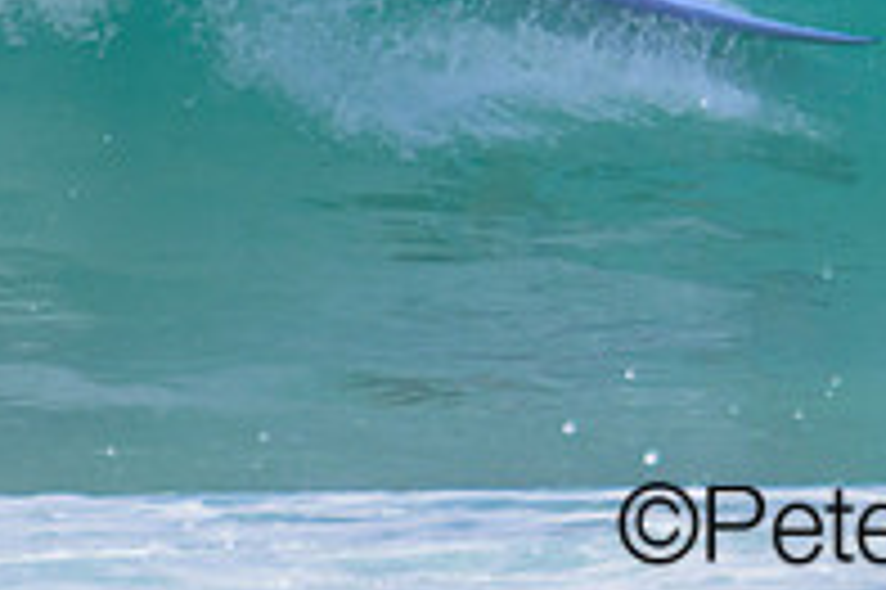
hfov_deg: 0.7
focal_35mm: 2888
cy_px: -275
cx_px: 892
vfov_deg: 0.5
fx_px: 71016
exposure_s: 1/2000
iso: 1100
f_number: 11
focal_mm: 800
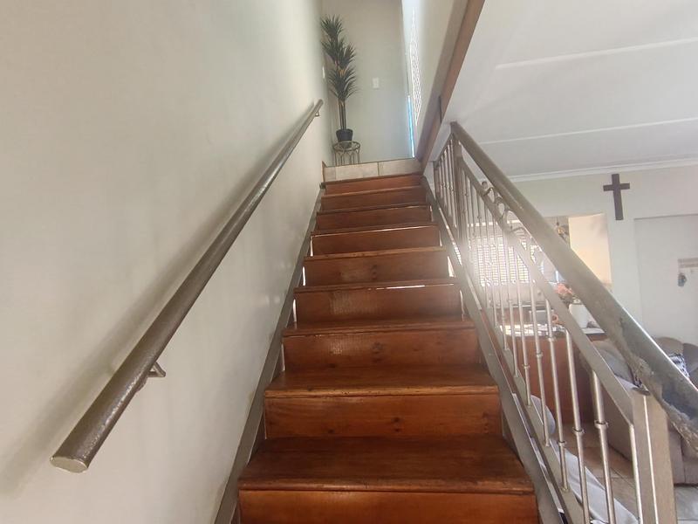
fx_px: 343
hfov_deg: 91.0
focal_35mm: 17
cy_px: 262
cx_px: 349
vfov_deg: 74.7
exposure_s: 1/50
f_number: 2.2
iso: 571
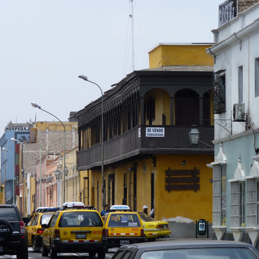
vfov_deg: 7.4
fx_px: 2015
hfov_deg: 7.4
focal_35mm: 238
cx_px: 129
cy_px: 130
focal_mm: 35.6
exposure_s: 1/250
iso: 80
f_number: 5.6
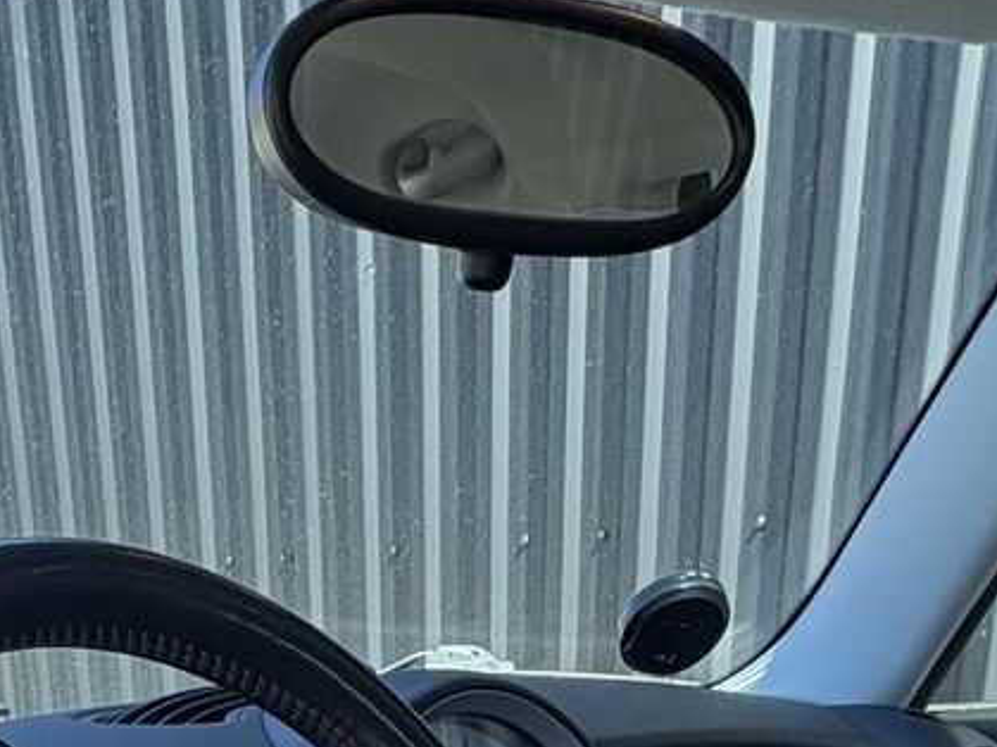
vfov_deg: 17.9
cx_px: 294
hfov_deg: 33.3
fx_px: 1641
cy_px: 1489
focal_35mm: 57
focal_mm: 2.22
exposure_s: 1/272
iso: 64
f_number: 2.2
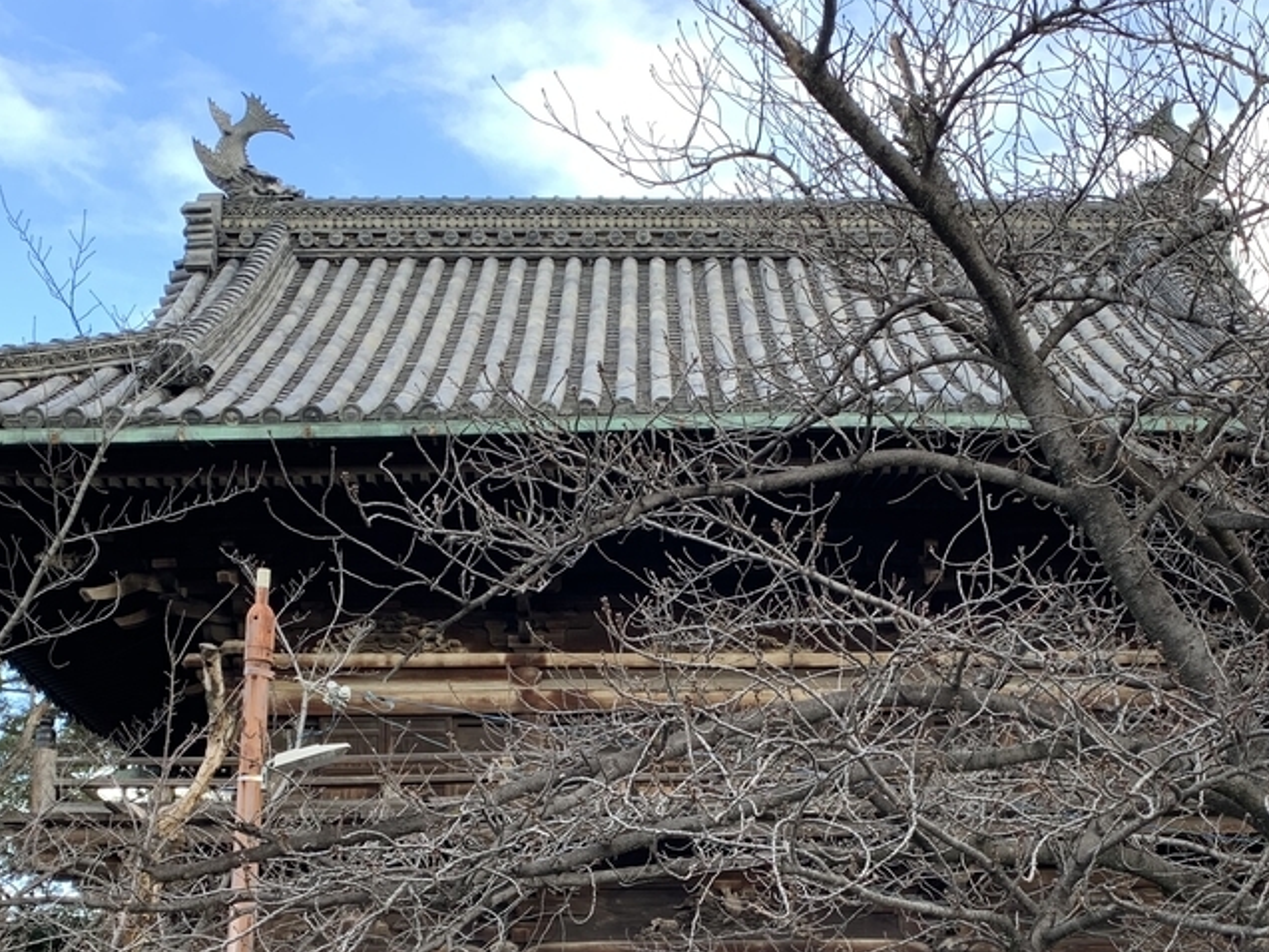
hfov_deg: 38.8
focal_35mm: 49
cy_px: 870
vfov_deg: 28.5
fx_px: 1797
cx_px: 729
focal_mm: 4.25
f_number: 1.8
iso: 25
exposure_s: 1/124
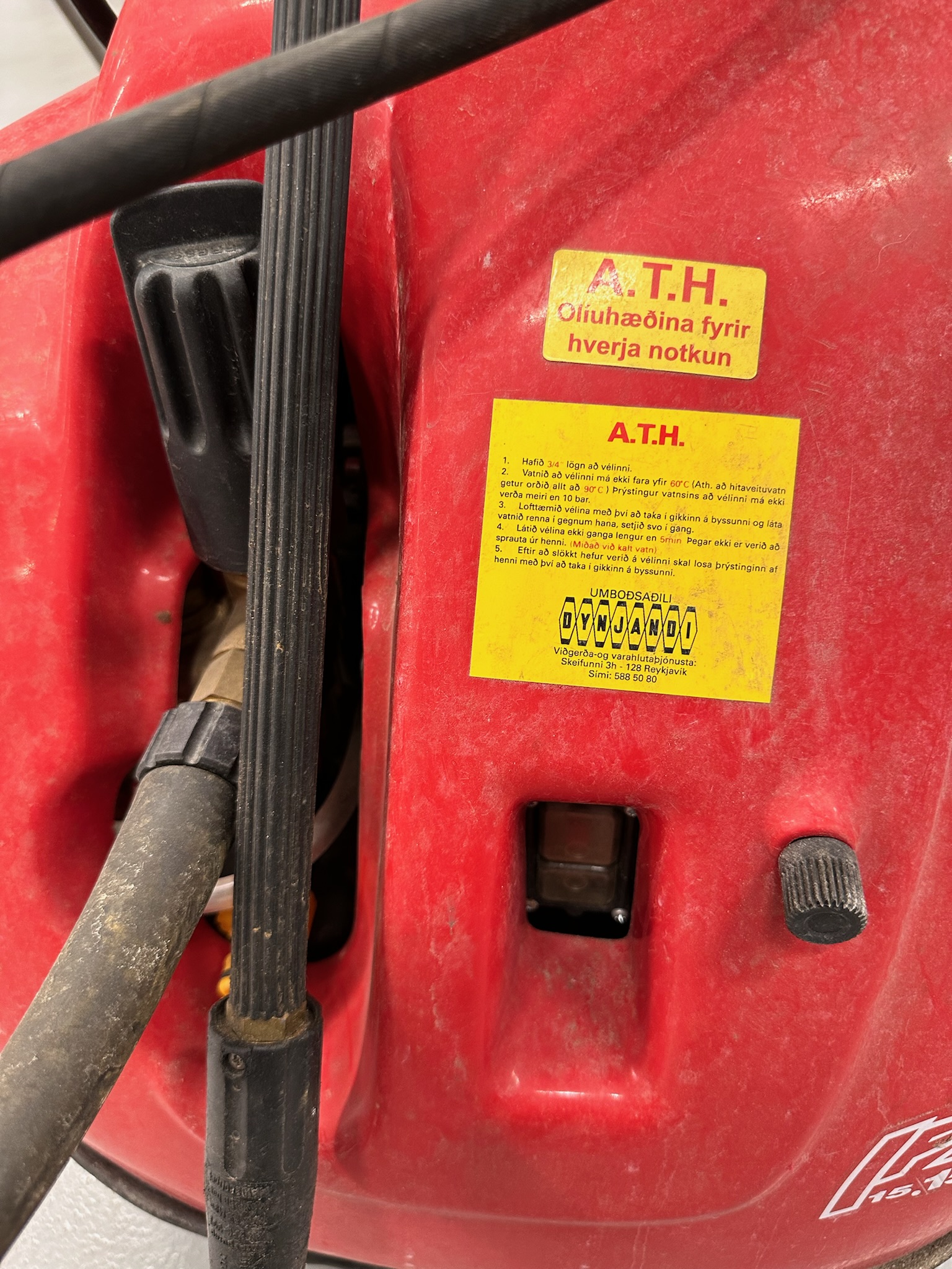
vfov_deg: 71.6
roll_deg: +2.6
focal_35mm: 24
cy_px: 634
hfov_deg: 56.8
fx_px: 880
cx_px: 476
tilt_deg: -42.2
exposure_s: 1/50
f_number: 1.78
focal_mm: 6.86
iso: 200
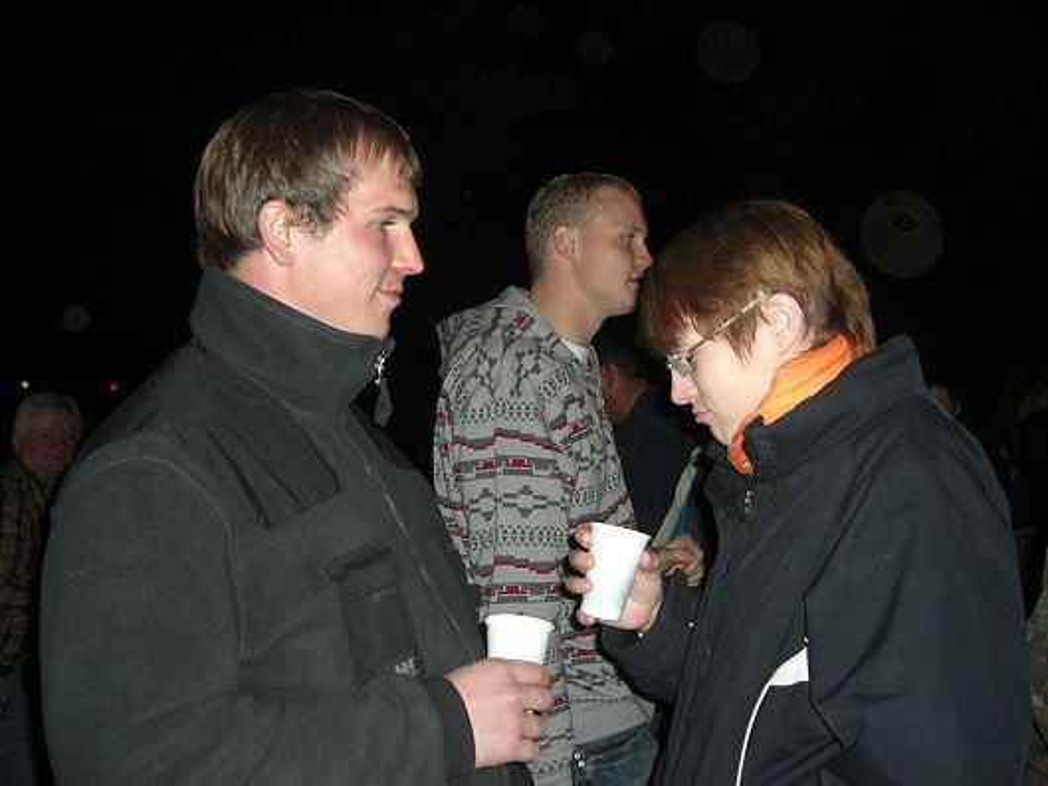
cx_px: 524
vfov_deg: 37.7
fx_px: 1151
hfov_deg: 49.0
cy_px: 393
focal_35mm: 38
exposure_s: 1/60
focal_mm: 7.9
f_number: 2.8
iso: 200
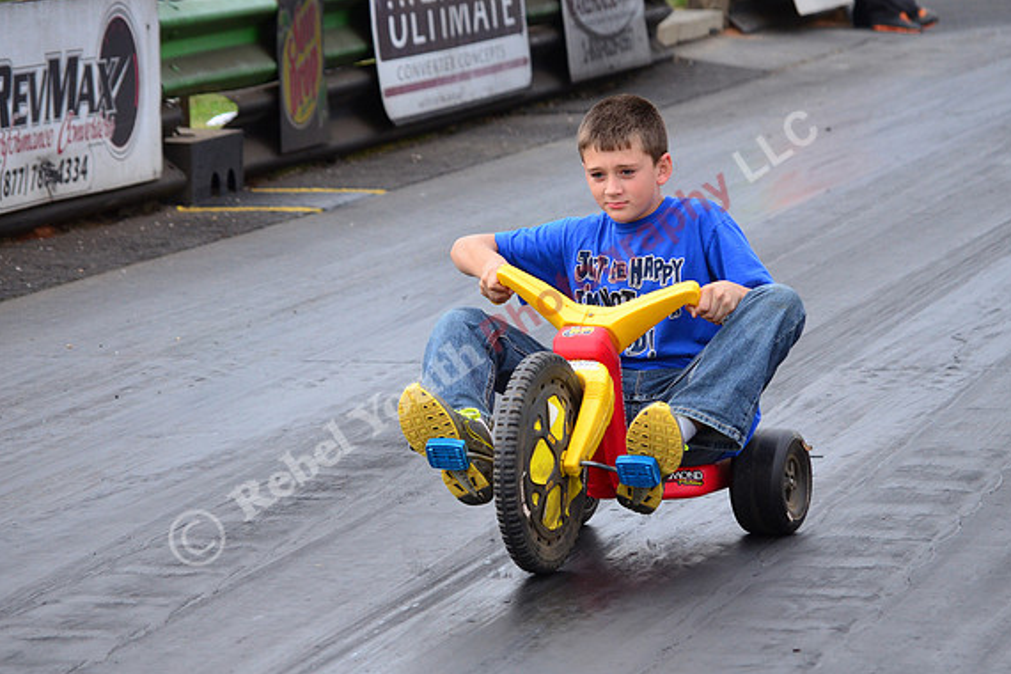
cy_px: 337
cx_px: 513
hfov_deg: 10.0
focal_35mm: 206
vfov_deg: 6.7
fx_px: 5771
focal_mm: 135
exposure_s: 1/800
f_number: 7.1
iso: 1000
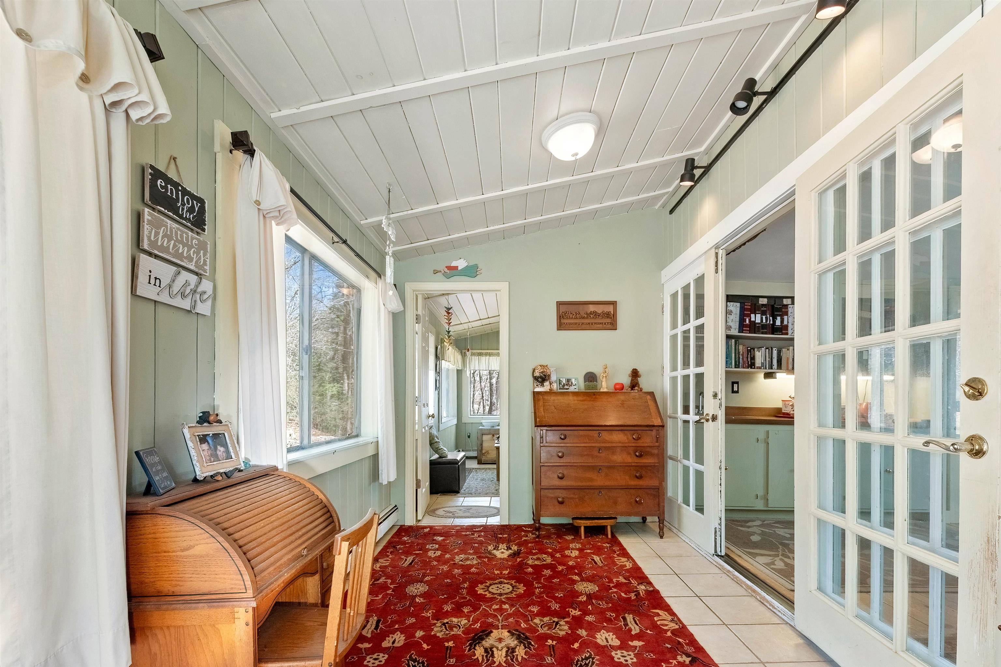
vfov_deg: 77.3
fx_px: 417
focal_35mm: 15
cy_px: 334
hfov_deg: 100.4
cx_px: 500
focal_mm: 10
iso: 400
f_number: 9
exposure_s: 1/15
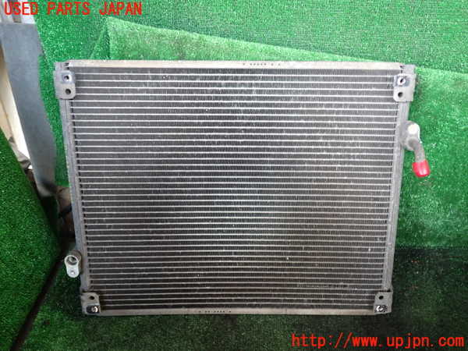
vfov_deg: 46.8
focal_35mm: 30
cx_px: 234
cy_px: 176
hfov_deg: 60.0
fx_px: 406
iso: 200
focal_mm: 5.4
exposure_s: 1/30
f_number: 2.3
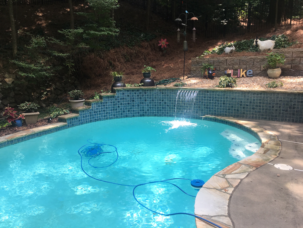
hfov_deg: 61.7
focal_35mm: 29
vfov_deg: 48.2
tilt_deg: -12.4
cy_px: 114
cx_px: 152
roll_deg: +0.4
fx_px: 254
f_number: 2.2
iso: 25
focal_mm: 4.15
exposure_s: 1/170
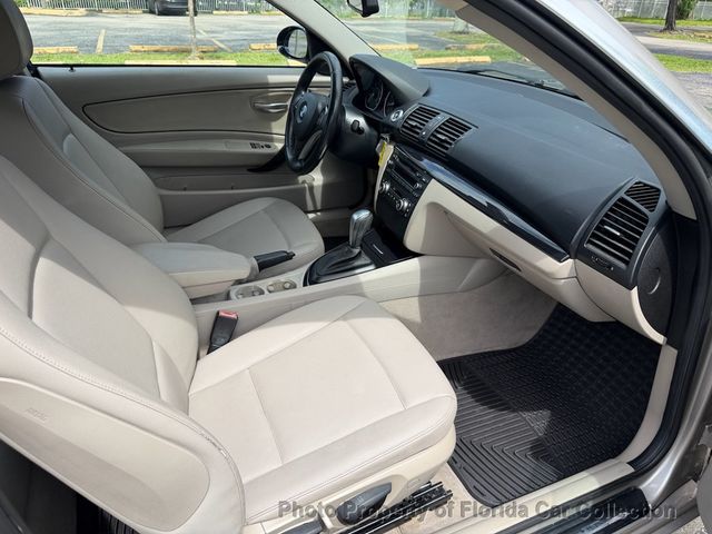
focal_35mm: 24
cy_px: 267
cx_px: 356
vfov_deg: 56.8
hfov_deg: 71.6
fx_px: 494
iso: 80
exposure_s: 1/2000
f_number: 1.78
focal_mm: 6.76
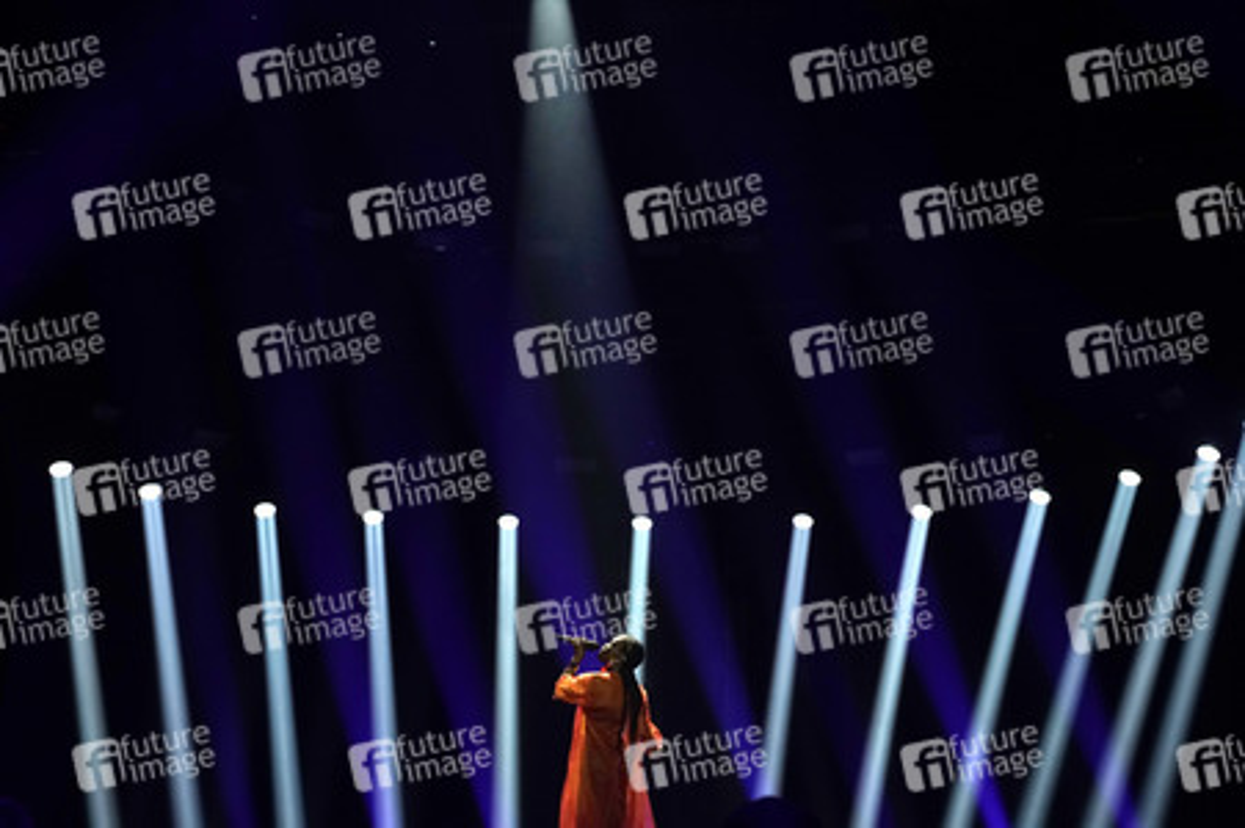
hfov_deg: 39.6
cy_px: 414
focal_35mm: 50
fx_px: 1728
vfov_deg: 27.0
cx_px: 622
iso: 1600
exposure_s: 1/250
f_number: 4
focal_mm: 50
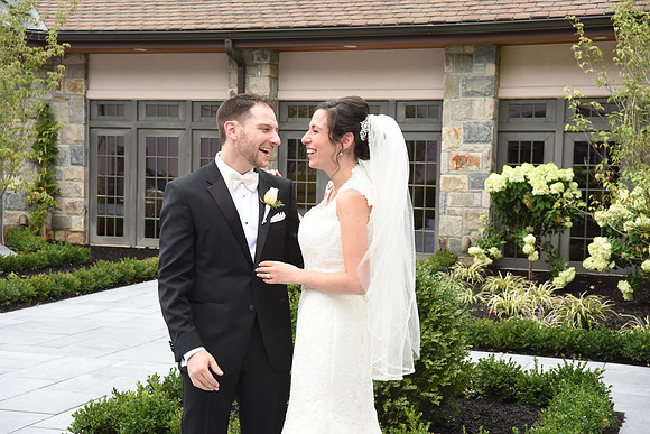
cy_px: 217
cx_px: 325
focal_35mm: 55
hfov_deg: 36.2
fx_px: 993
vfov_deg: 24.6
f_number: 10
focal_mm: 55
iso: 1000
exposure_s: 1/200
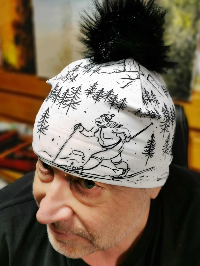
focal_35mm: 33
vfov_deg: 55.3
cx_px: 114
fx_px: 254
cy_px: 139
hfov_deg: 42.8
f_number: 1.8
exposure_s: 1/50
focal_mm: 5.58
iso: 200
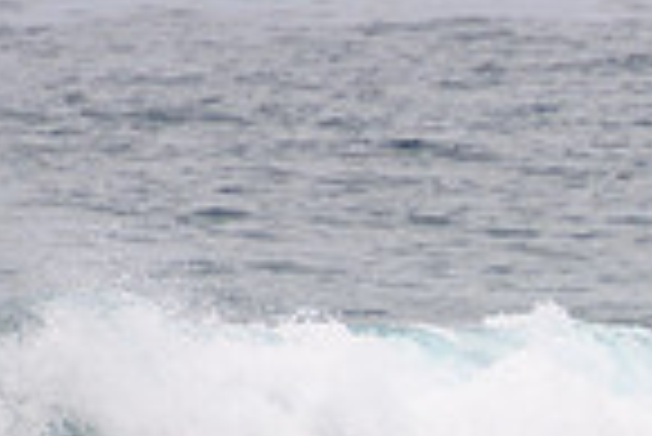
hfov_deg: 0.9
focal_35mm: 2199
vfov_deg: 0.6
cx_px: 1106
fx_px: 39866
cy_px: 505
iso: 180
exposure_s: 1/2000
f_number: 5.6
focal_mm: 400
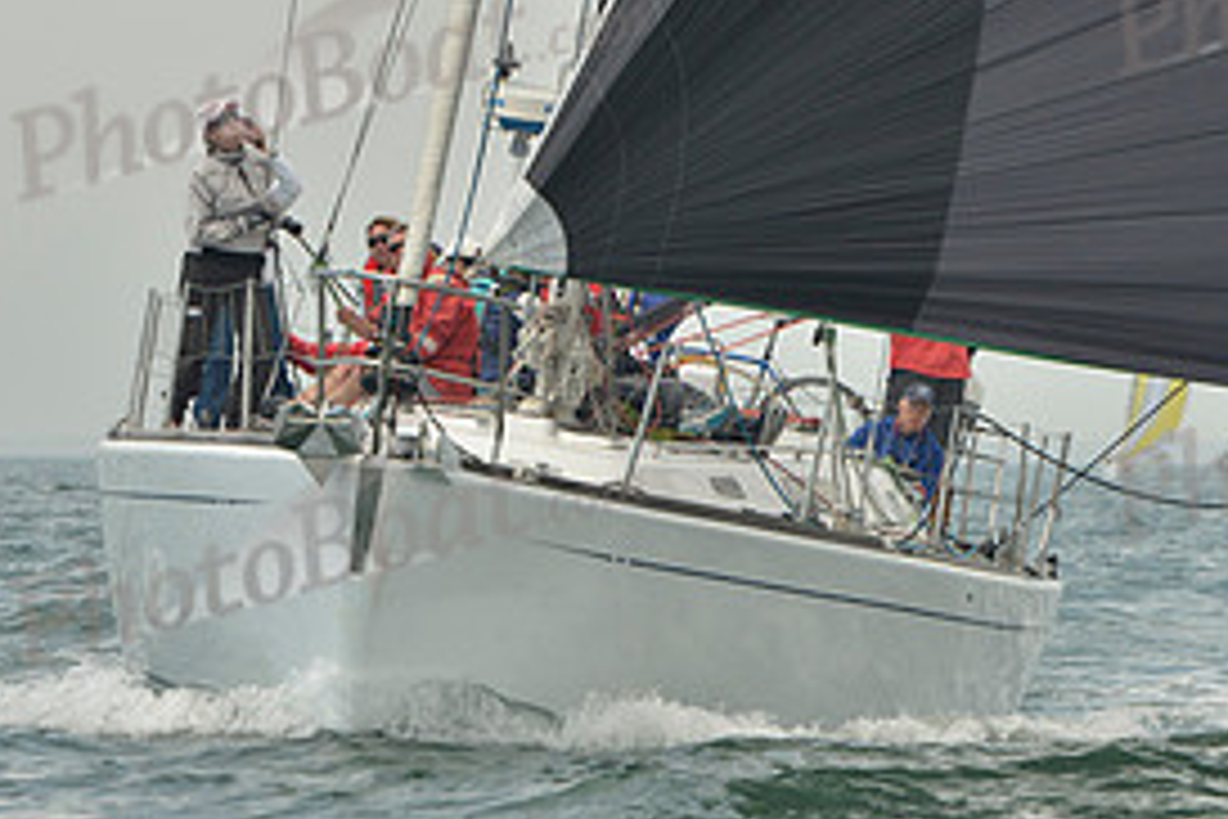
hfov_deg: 5.7
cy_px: 254
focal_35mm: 361
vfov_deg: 3.8
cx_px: 882
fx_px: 12313
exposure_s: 1/1250
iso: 280
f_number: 7.1
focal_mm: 170
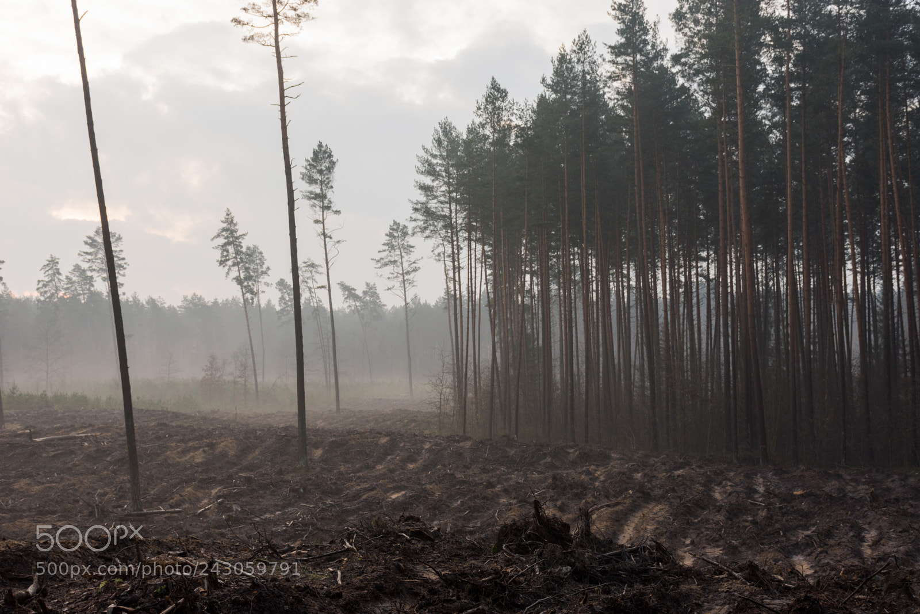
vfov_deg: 28.1
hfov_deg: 41.1
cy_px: 307
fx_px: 1227
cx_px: 460
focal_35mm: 48
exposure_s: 1/160
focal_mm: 32
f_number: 5
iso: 400
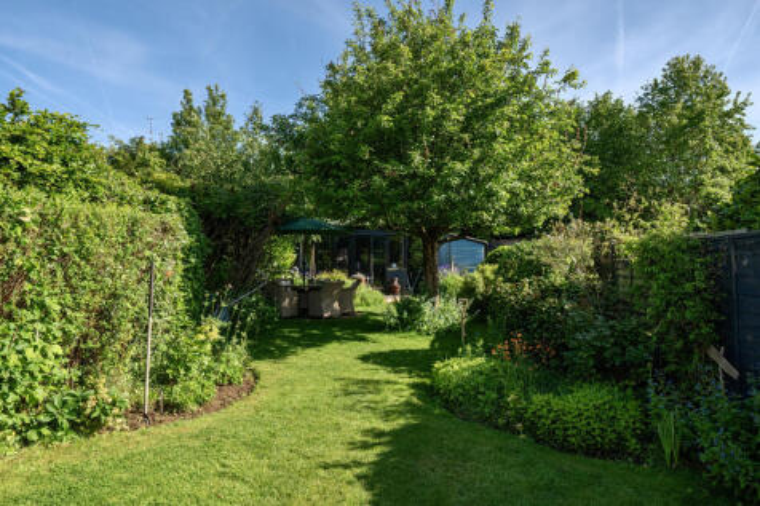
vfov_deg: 57.2
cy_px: 253
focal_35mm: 22
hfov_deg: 78.6
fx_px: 464
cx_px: 380
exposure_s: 1/1000
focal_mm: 15
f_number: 8
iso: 400
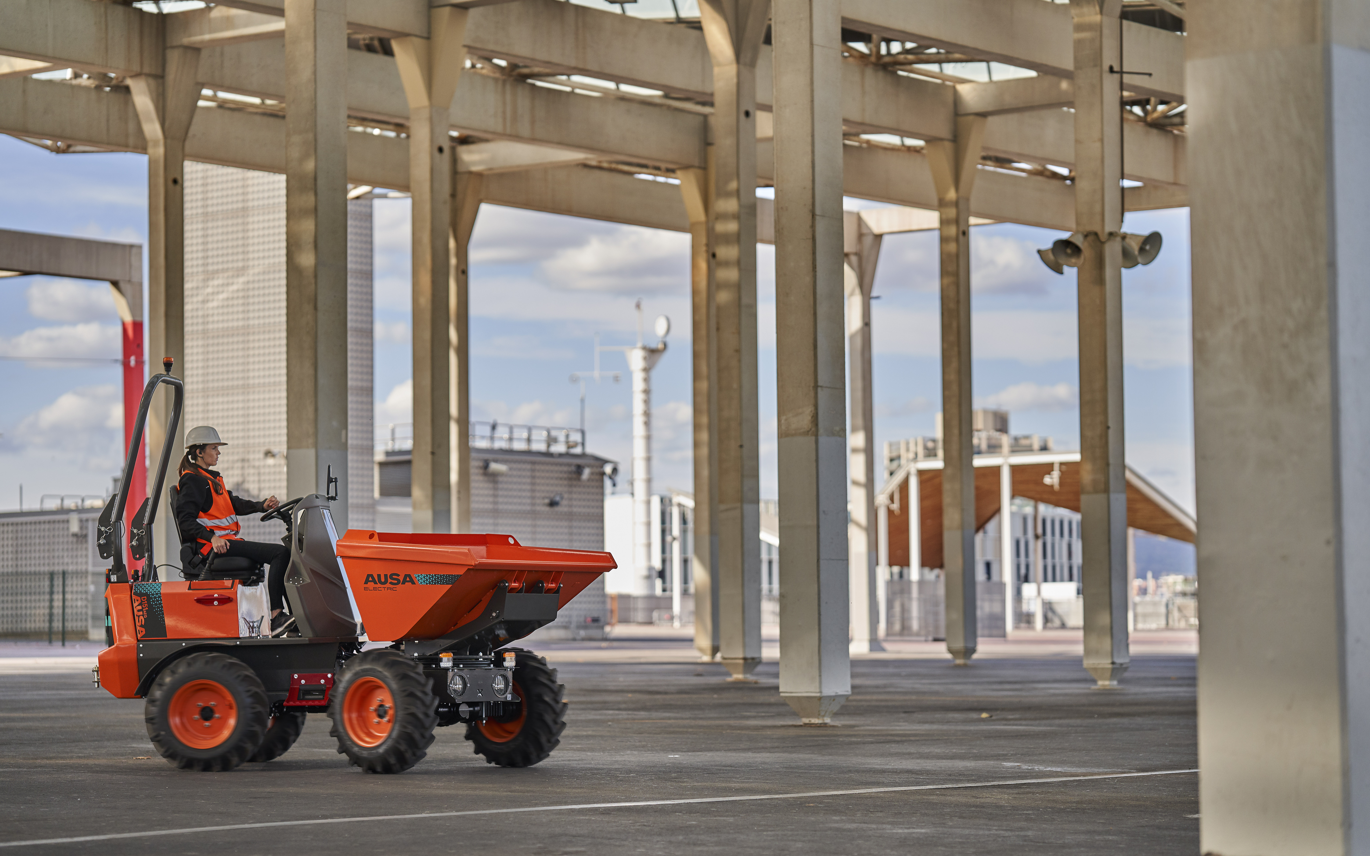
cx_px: 684
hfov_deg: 23.8
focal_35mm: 87
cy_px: 438
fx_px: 3248
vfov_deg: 15.0
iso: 250
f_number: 2
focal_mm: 85
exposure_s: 1/3200
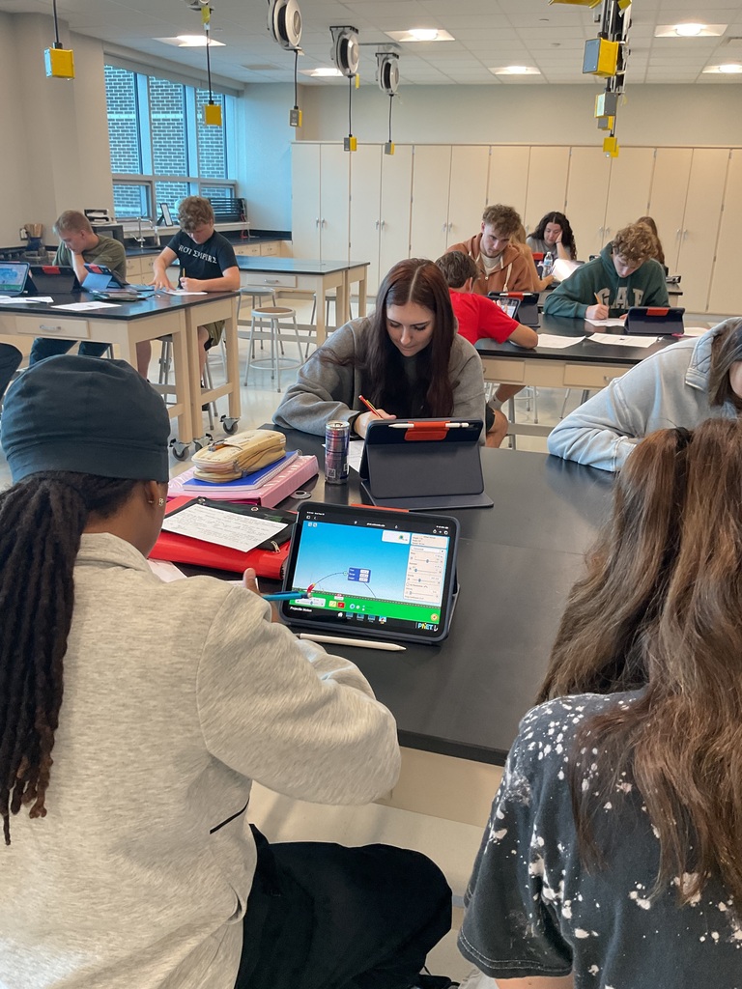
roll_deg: -1.2
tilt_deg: -21.1
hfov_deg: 48.2
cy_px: 494
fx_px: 829
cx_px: 371
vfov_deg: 61.7
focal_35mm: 29
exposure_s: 1/60
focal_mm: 3
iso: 80
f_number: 1.8
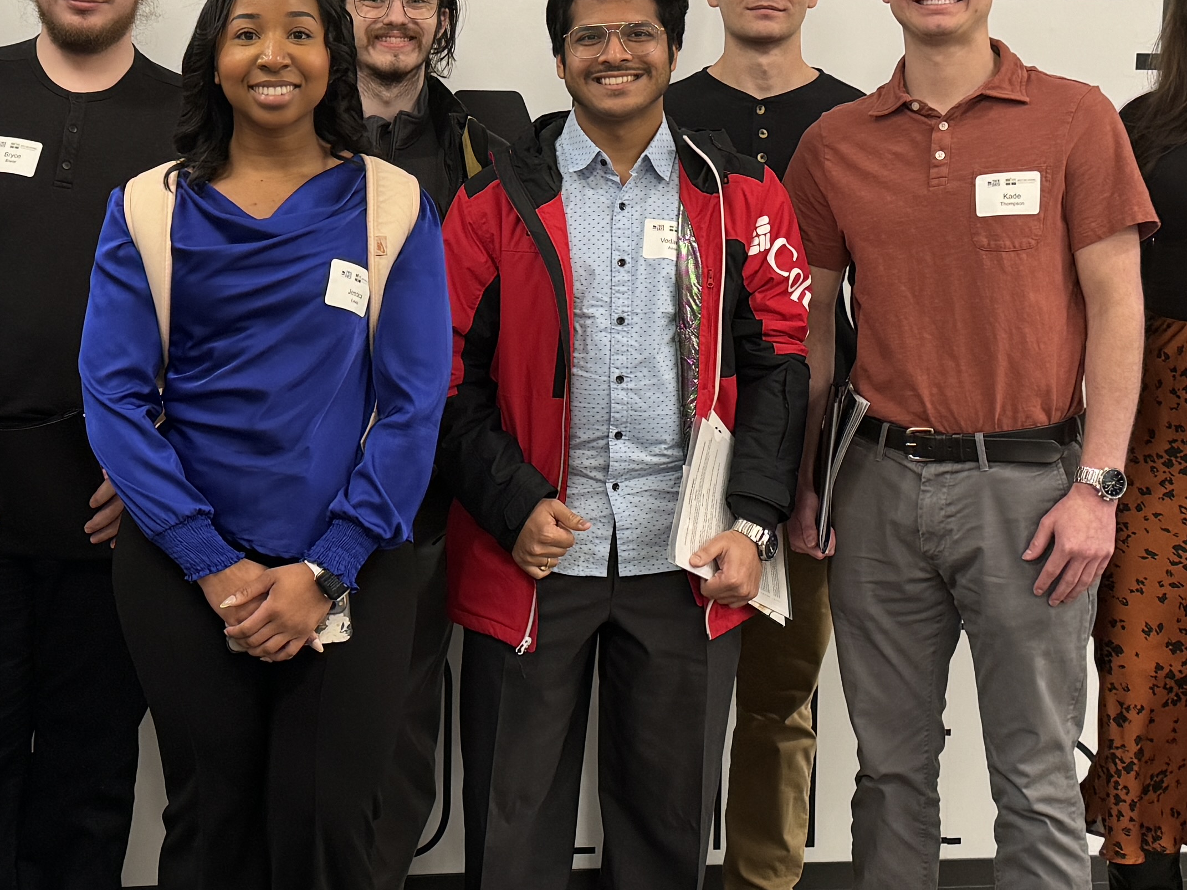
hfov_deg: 29.9
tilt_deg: -6.3
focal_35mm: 64
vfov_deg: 22.9
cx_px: 328
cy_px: 351
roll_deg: -0.9
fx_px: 2195
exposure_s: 1/69
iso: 200
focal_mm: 6.86
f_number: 1.78
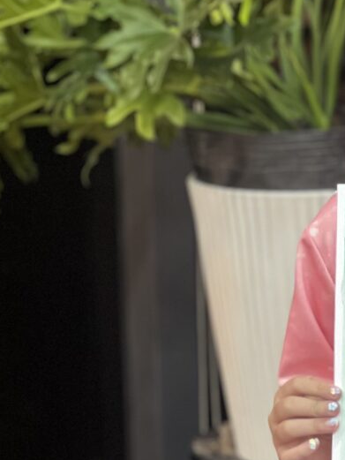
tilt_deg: -13.5
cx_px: 427
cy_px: 339
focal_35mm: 197
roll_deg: -0.4
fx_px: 2617
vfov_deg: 10.0
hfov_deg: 7.5
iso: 160
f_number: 2.8
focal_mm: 9
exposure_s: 1/33
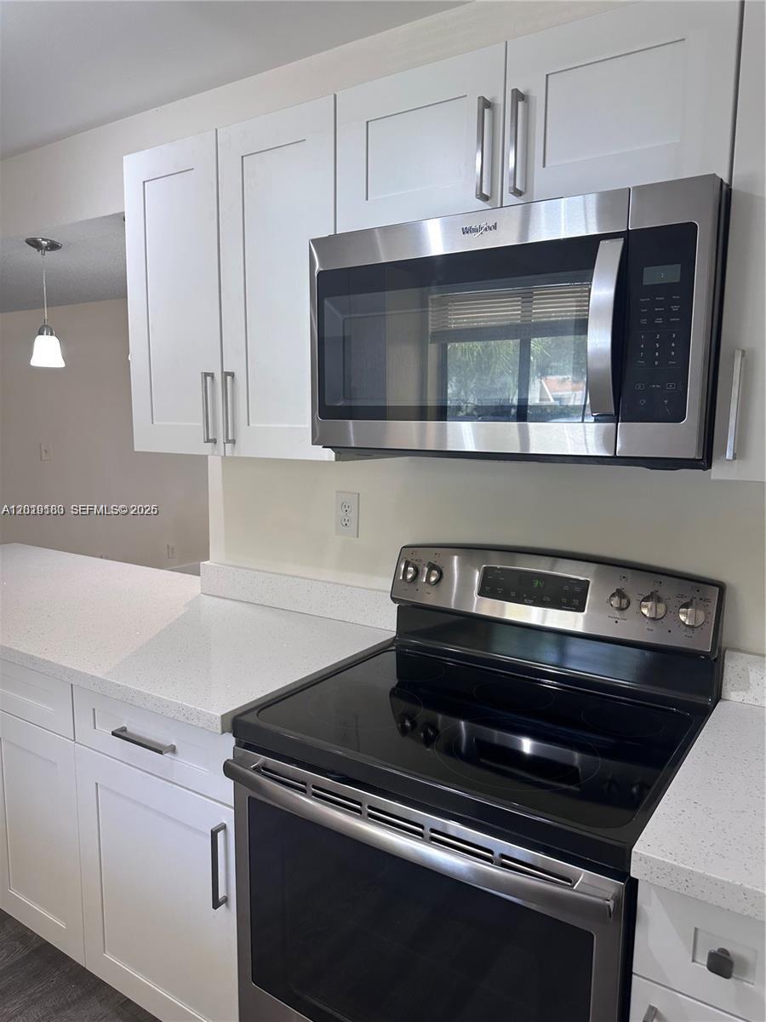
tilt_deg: -7.6
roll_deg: -1.0
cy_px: 511
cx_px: 383
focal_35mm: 24
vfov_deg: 71.6
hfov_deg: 56.8
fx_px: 708
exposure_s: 1/120
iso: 80
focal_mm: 6.86
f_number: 1.78
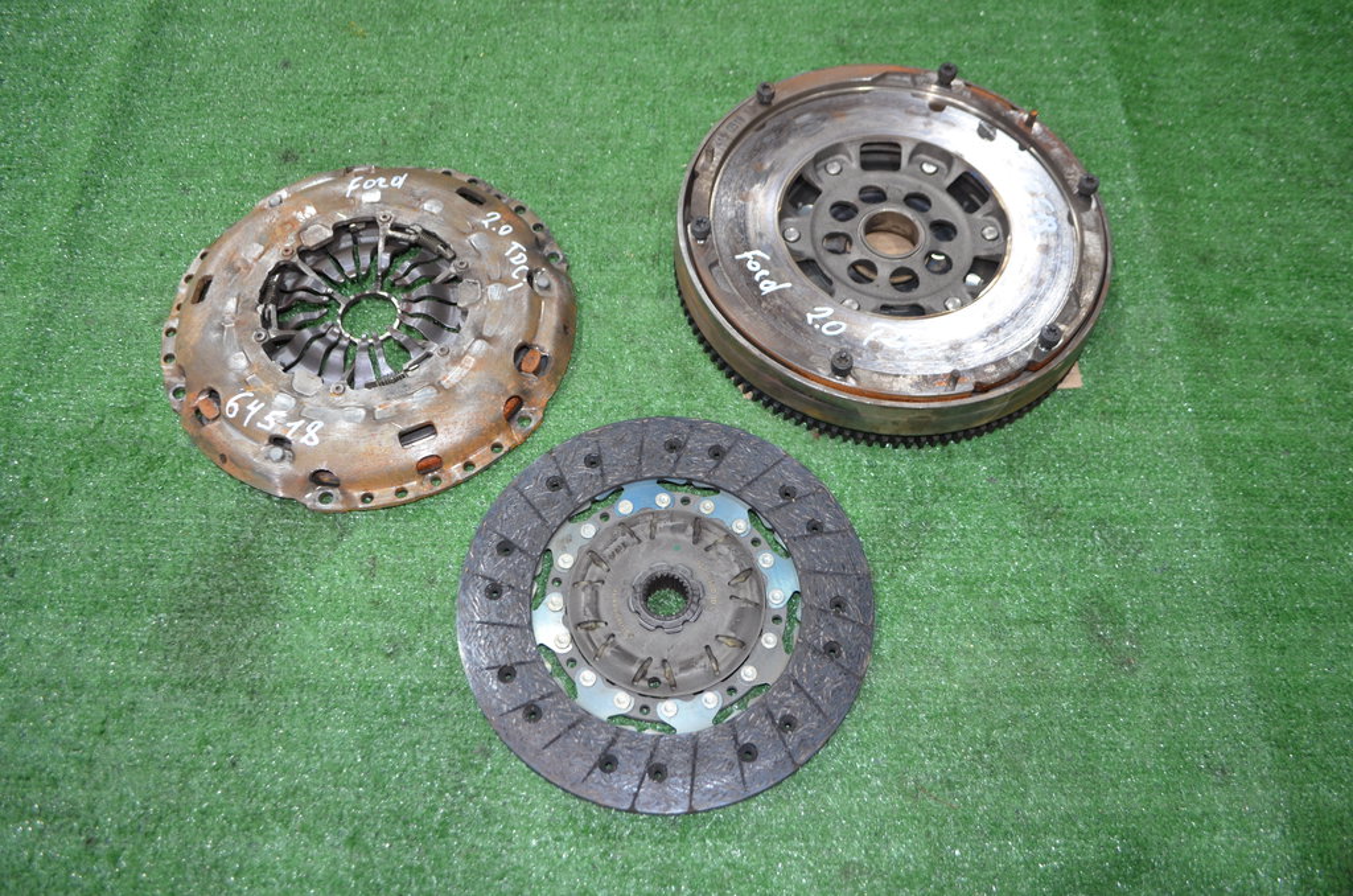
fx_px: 1125
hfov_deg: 62.0
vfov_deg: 43.4
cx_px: 676
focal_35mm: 30
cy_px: 448
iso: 640
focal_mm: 20
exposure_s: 1/60
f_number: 3.8
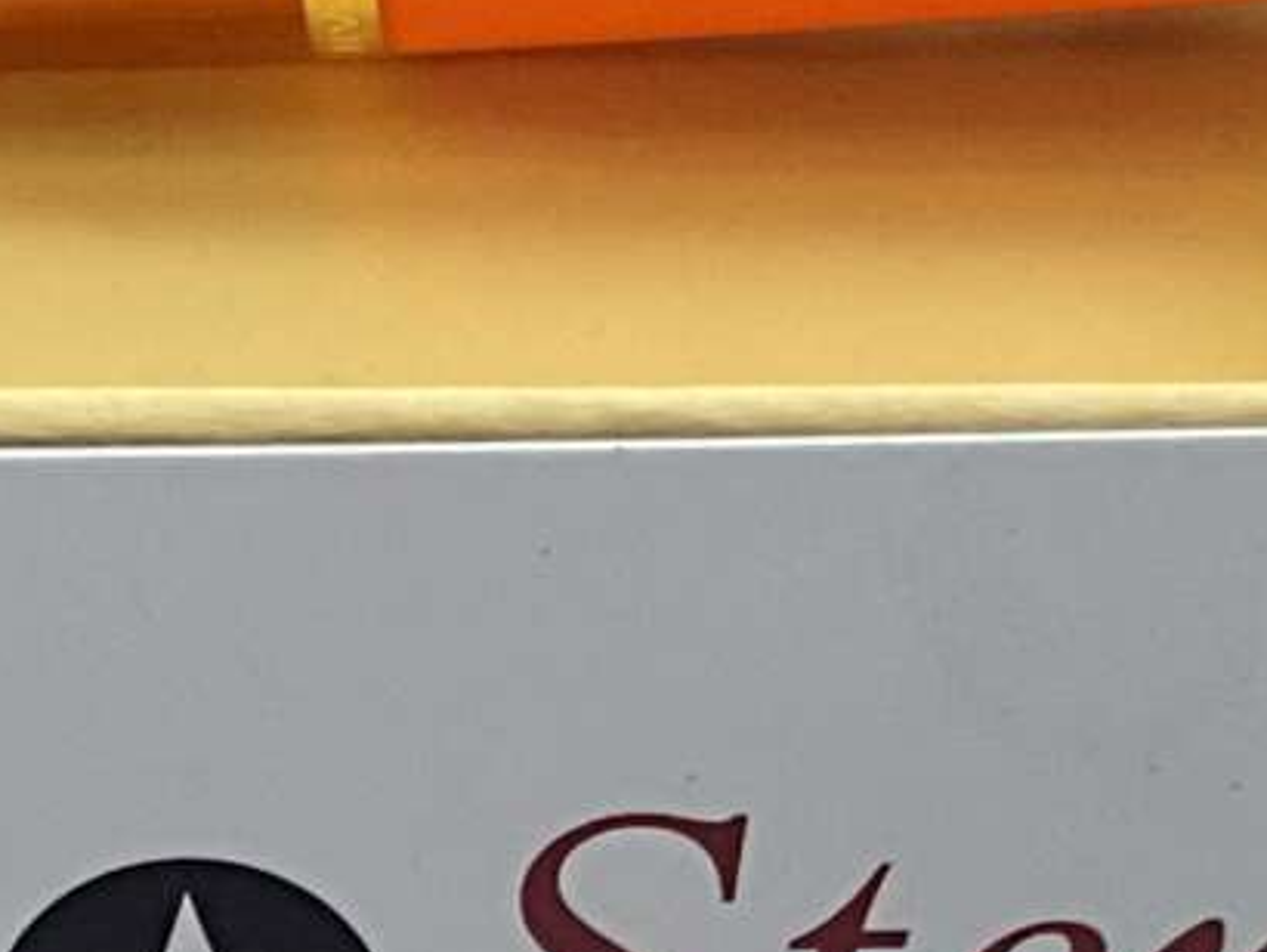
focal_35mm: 181
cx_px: 309
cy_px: 1246
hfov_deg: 10.9
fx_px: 6629
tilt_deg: -50.2
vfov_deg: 8.1
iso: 64
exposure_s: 1/91
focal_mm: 3
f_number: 1.8
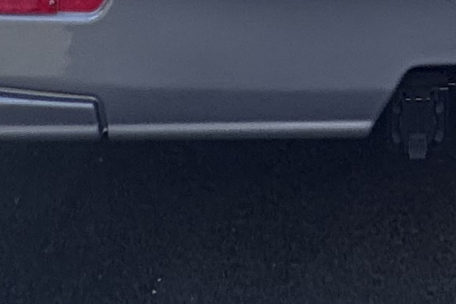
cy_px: -737
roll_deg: +0.2
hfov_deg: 19.5
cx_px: 513
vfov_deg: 9.2
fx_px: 1266
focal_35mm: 100
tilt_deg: +1.0
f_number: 2.2
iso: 40
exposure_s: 1/615
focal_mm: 2.22
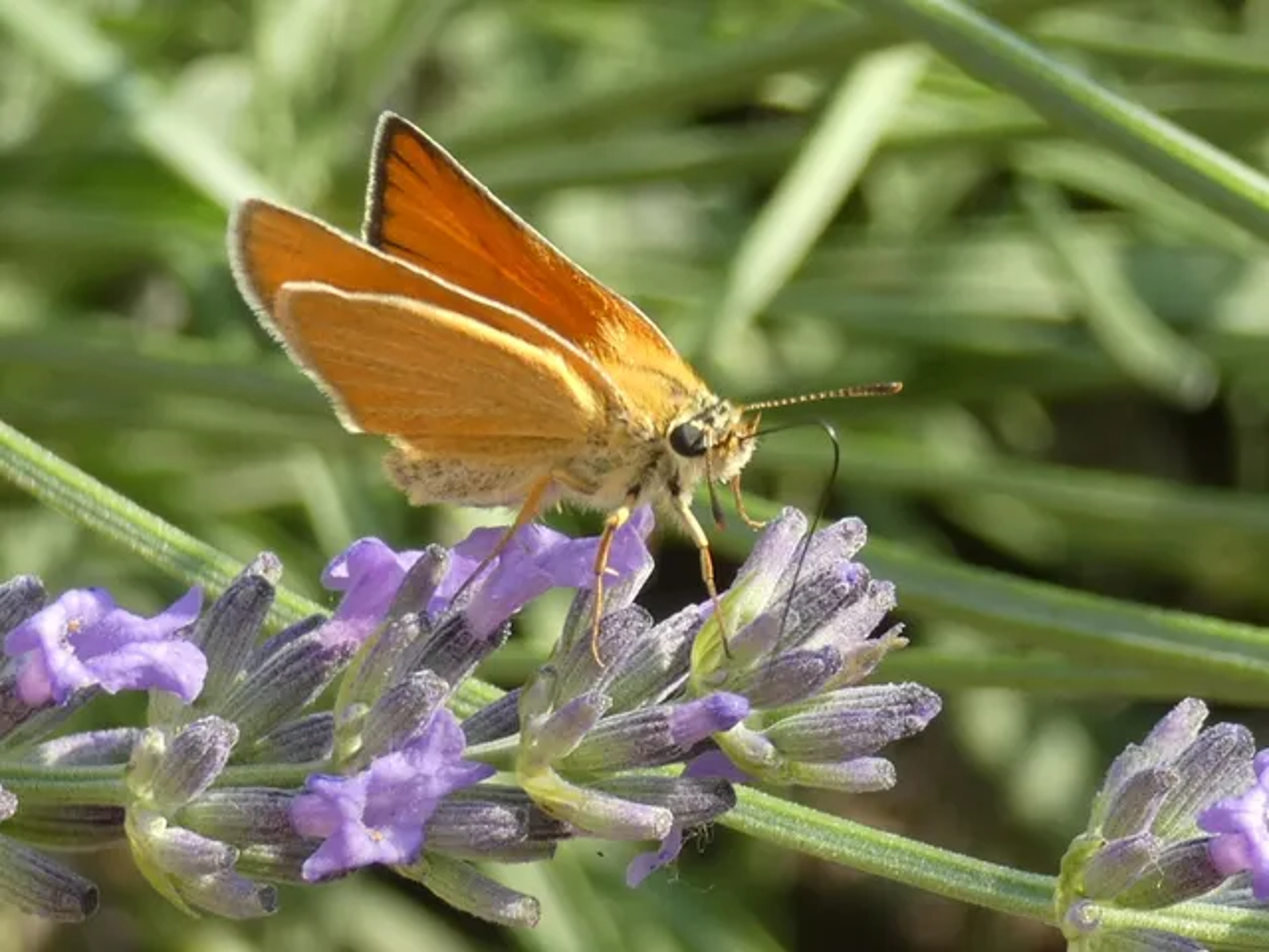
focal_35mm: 107
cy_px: 476
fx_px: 3923
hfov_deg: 18.4
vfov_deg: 13.8
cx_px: 634
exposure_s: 1/100
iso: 80
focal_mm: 19.2
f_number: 4.9
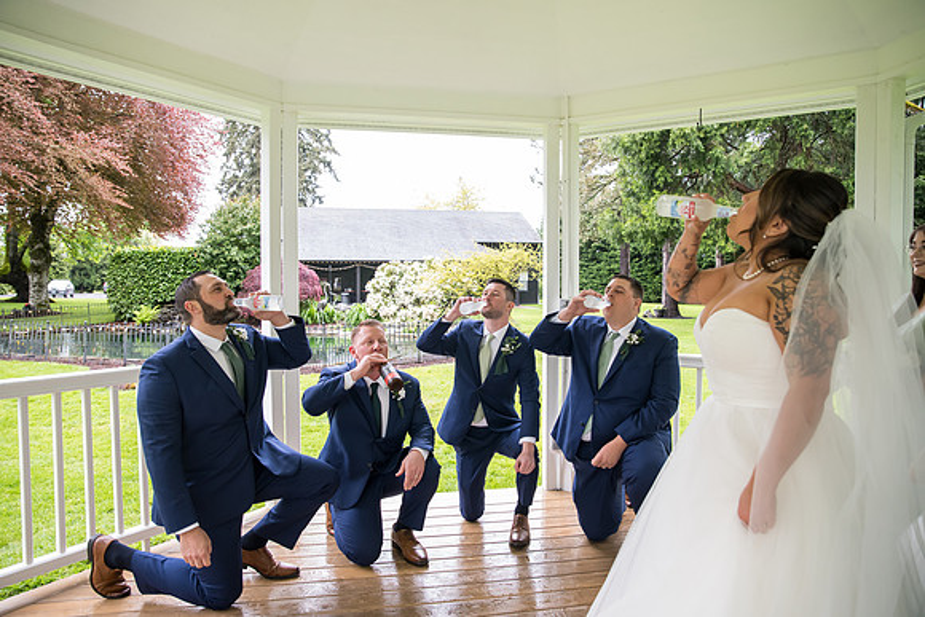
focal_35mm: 24
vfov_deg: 53.2
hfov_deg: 73.7
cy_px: 308
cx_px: 462
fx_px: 617
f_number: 4
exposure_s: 1/400
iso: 1600
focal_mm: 24
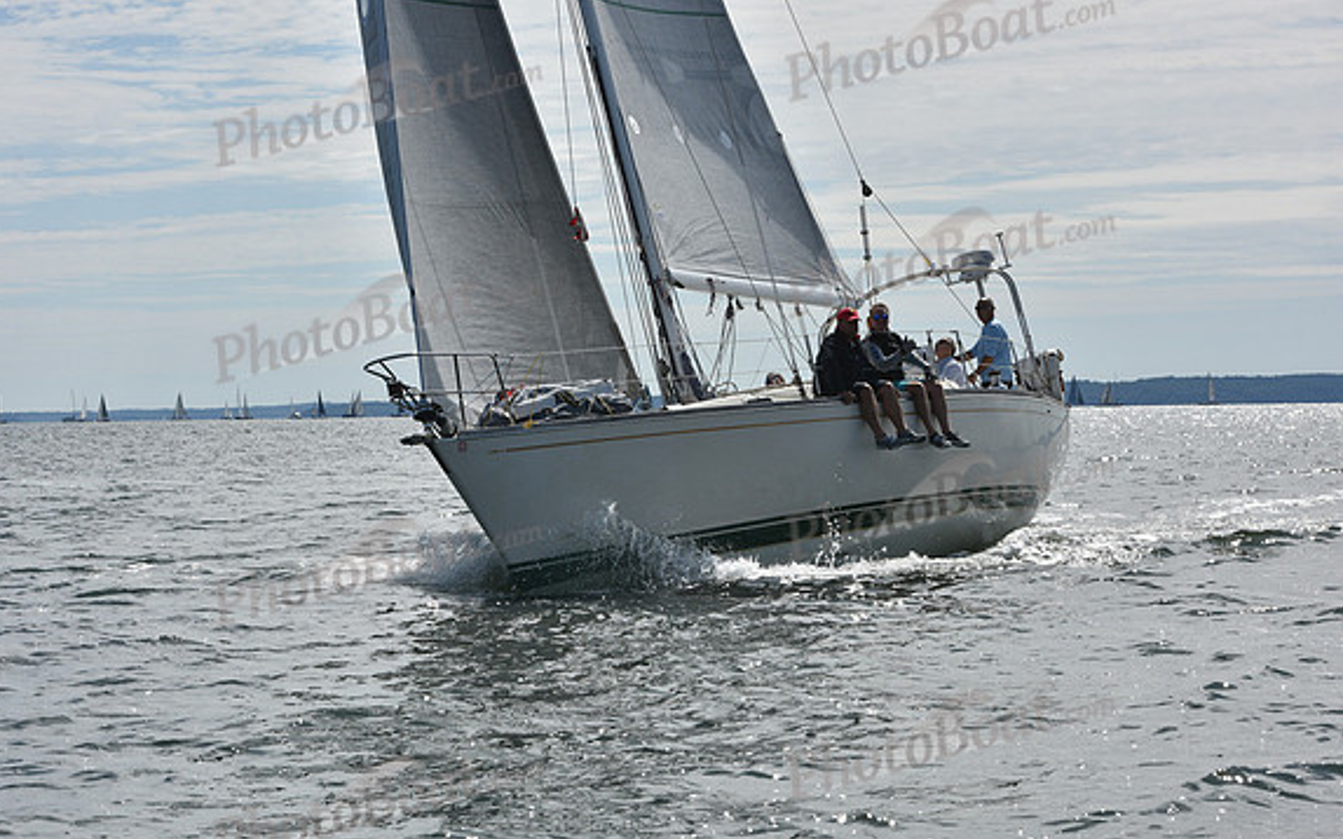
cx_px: 666
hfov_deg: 21.2
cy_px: 411
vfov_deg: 13.3
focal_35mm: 98
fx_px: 3587
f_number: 13
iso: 320
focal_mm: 95
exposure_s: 1/1000
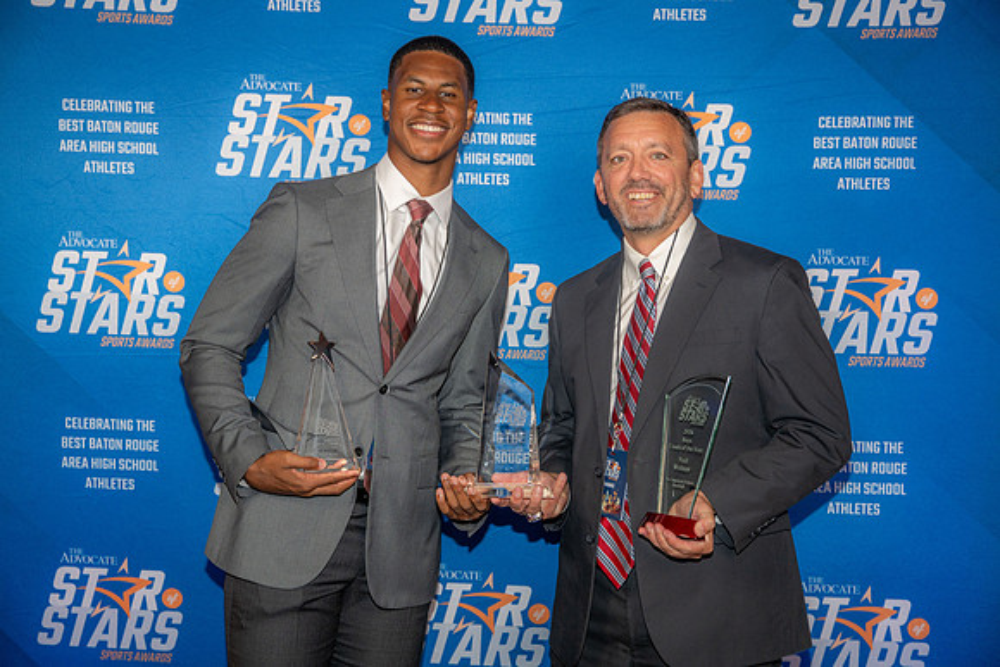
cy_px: 334
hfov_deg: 42.7
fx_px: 1278
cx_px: 500
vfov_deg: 29.3
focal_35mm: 46
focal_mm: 46
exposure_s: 1/160
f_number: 3.5
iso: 320
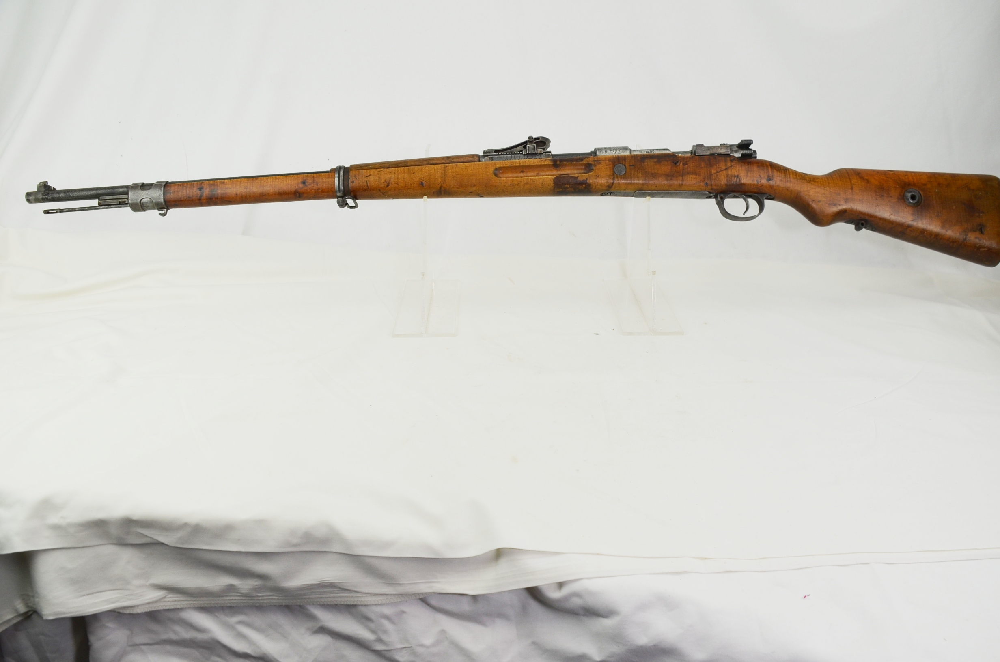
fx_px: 832
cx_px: 500
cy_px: 331
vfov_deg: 43.4
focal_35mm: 30
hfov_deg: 62.0
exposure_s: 1/125
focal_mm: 20
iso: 250
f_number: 5.6
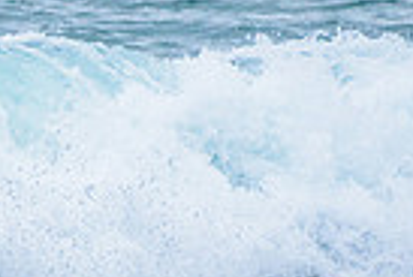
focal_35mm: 2585
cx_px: -536
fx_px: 29720
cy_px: 220
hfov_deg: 0.8
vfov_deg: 0.5
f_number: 5.6
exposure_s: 1/2000
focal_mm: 500
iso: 1400
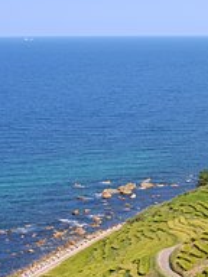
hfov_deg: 13.4
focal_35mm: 108
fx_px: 865
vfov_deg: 18.2
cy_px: 125
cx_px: 241
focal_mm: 28
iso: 100
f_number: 5.6
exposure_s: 1/250
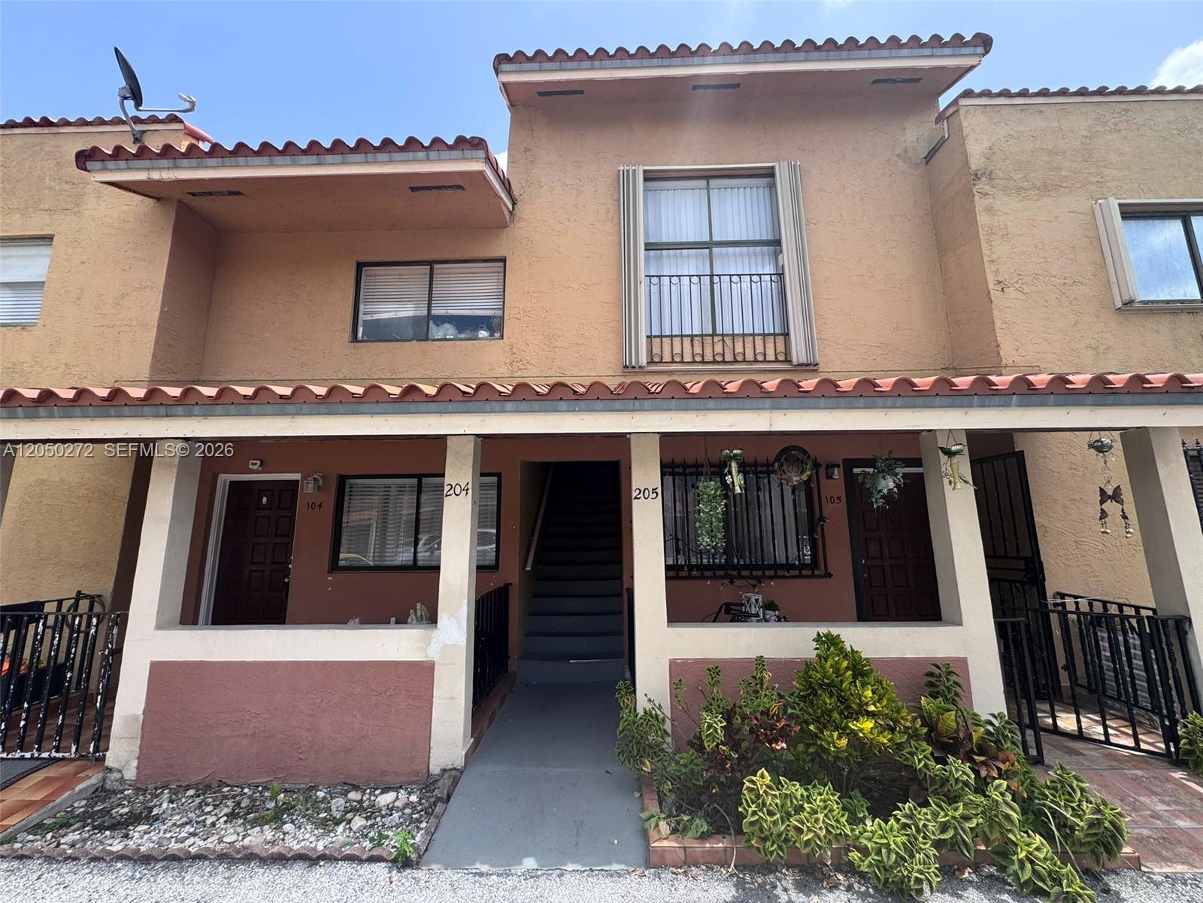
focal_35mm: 14
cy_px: 452
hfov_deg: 102.1
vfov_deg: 85.7
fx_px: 487
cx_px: 602
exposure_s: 1/707
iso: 40
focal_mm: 2.22
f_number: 2.2
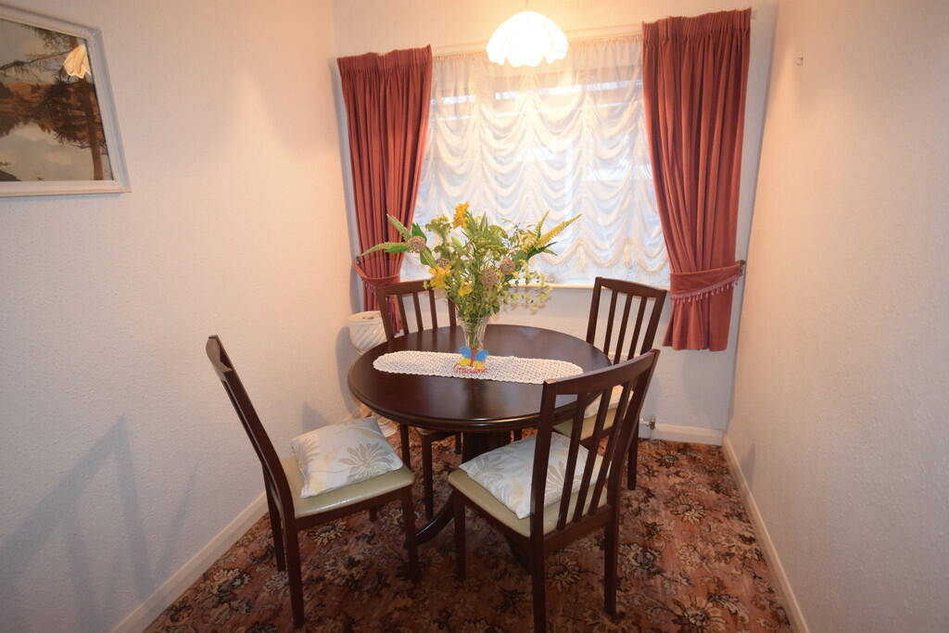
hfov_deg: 85.4
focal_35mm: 20
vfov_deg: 63.2
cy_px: 316
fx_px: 514
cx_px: 474
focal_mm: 13
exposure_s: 1/60
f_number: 4.5
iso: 1600
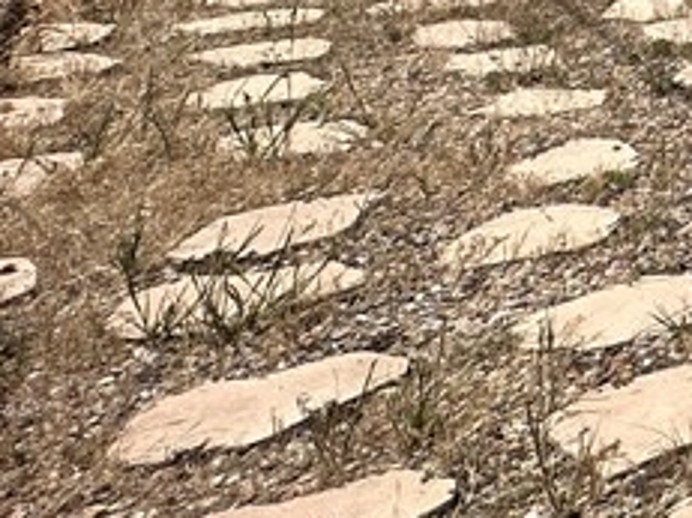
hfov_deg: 17.9
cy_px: -210
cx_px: 1456
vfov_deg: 20.8
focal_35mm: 62
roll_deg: -1.0
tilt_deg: -6.6
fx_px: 1239
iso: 50
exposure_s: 1/2257
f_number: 2.2
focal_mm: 2.22
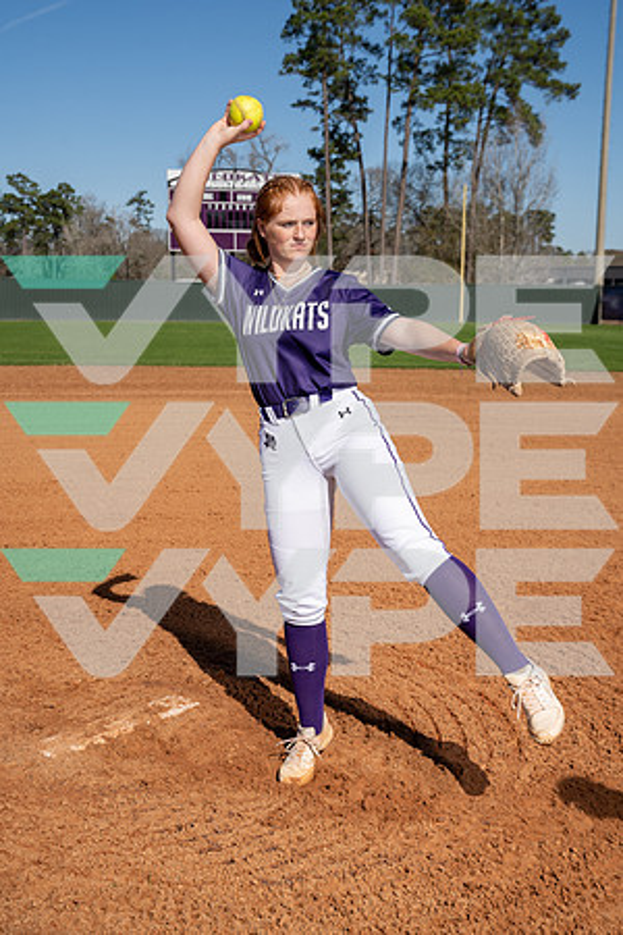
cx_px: 312
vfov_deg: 42.7
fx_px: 1194
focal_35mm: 46
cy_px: 468
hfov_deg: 29.2
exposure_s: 1/640
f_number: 6.3
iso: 100
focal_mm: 46
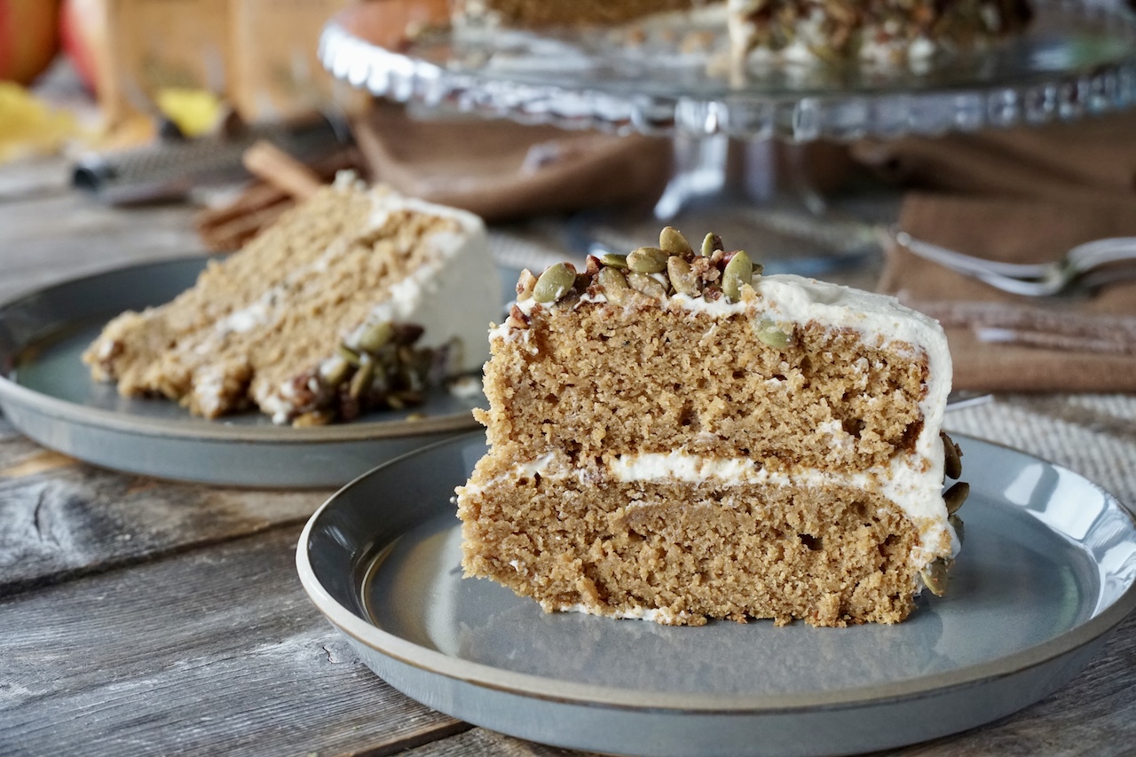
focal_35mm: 81
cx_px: 568
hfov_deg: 25.1
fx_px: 2555
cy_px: 378
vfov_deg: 16.9
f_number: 5
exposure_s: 1/160
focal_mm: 54
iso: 2000
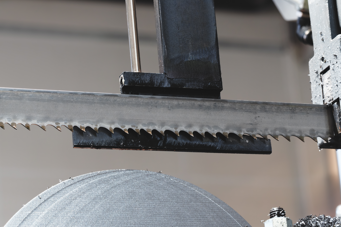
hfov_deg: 14.9
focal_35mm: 138
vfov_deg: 9.9
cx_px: 162
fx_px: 1307
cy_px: 107
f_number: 9
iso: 800
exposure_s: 1/1.67
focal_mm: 80
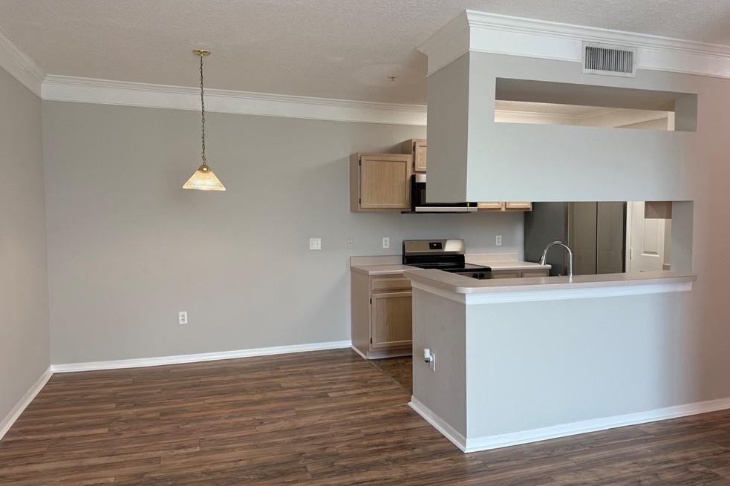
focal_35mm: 26
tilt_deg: -2.4
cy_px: 244
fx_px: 527
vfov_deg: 49.5
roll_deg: +0.2
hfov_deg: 69.4
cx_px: 369
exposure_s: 1/152
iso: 125
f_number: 1.78
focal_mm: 6.76
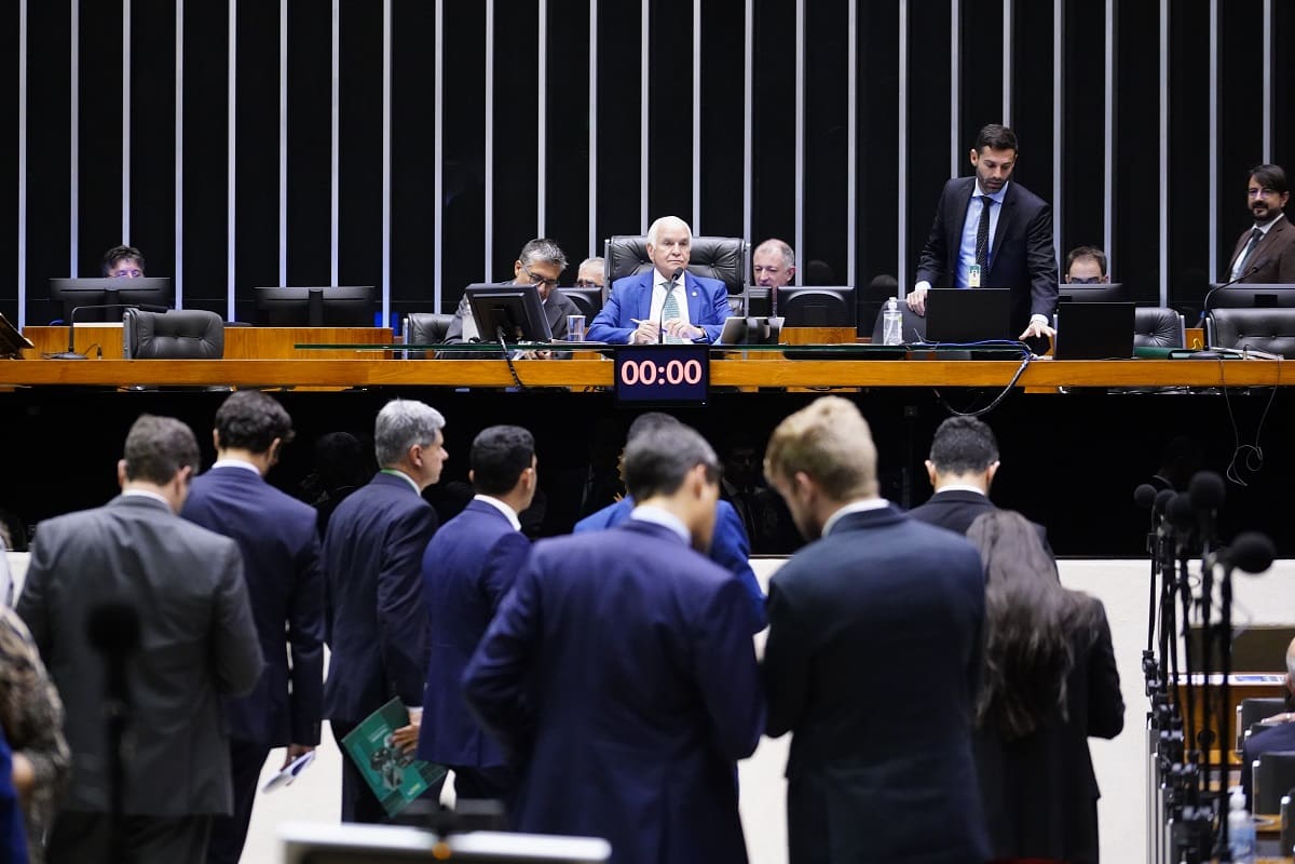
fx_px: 4712
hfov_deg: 15.6
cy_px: 432
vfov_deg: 10.5
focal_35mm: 131
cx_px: 648
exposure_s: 1/160
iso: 8000
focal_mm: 131
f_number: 4
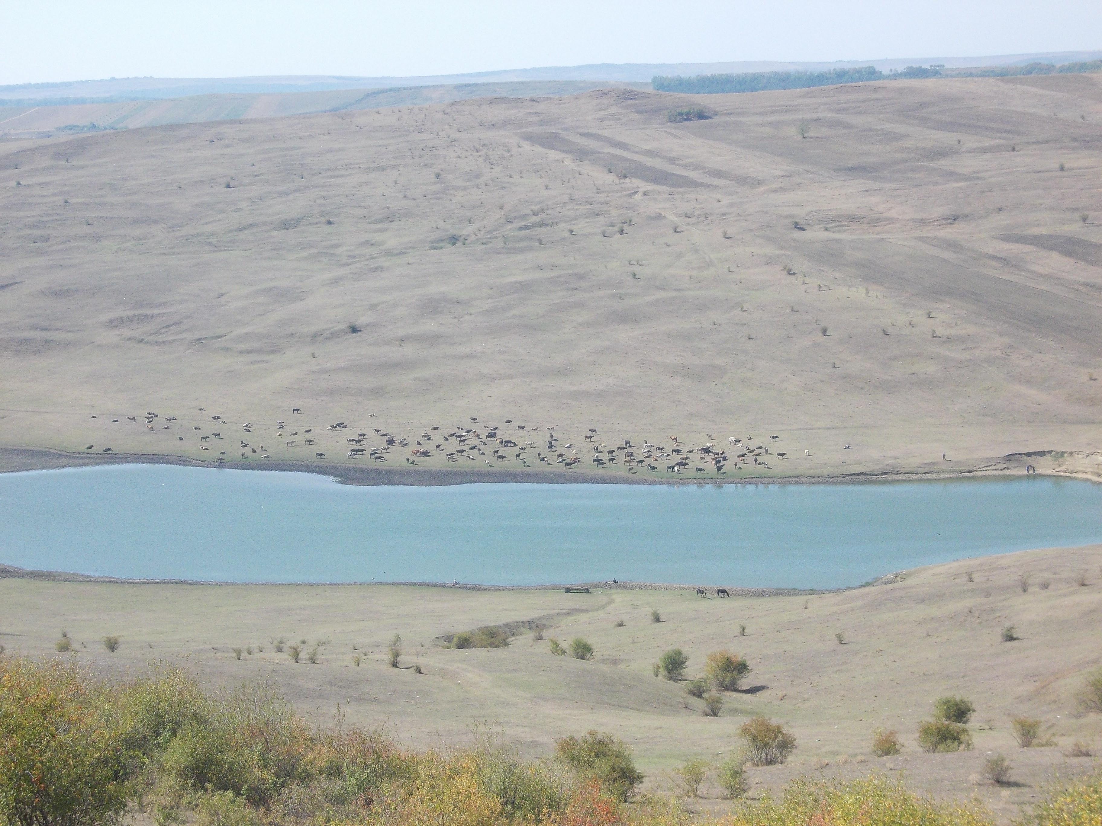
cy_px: 413
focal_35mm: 82
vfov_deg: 18.0
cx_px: 551
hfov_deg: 23.8
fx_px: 2610
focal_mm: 11.6
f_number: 4.8
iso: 160
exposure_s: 1/500
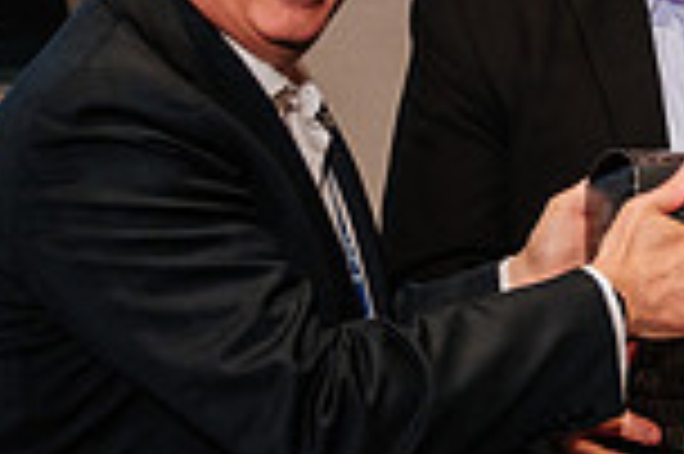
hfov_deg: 14.4
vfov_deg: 10.0
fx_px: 2600
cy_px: 213
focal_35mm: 137
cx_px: 851
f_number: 2.8
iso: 800
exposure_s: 1/60
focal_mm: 21.3
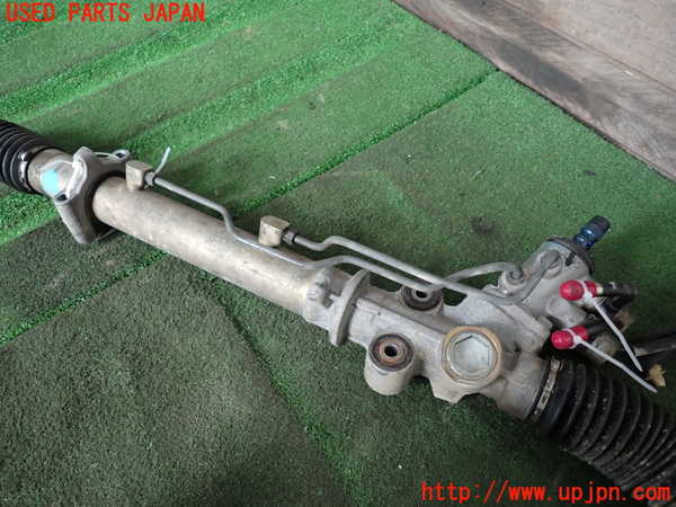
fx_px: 488
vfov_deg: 54.9
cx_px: 338
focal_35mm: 25
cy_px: 254
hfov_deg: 69.4
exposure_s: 1/80
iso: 100
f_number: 2
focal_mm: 4.5
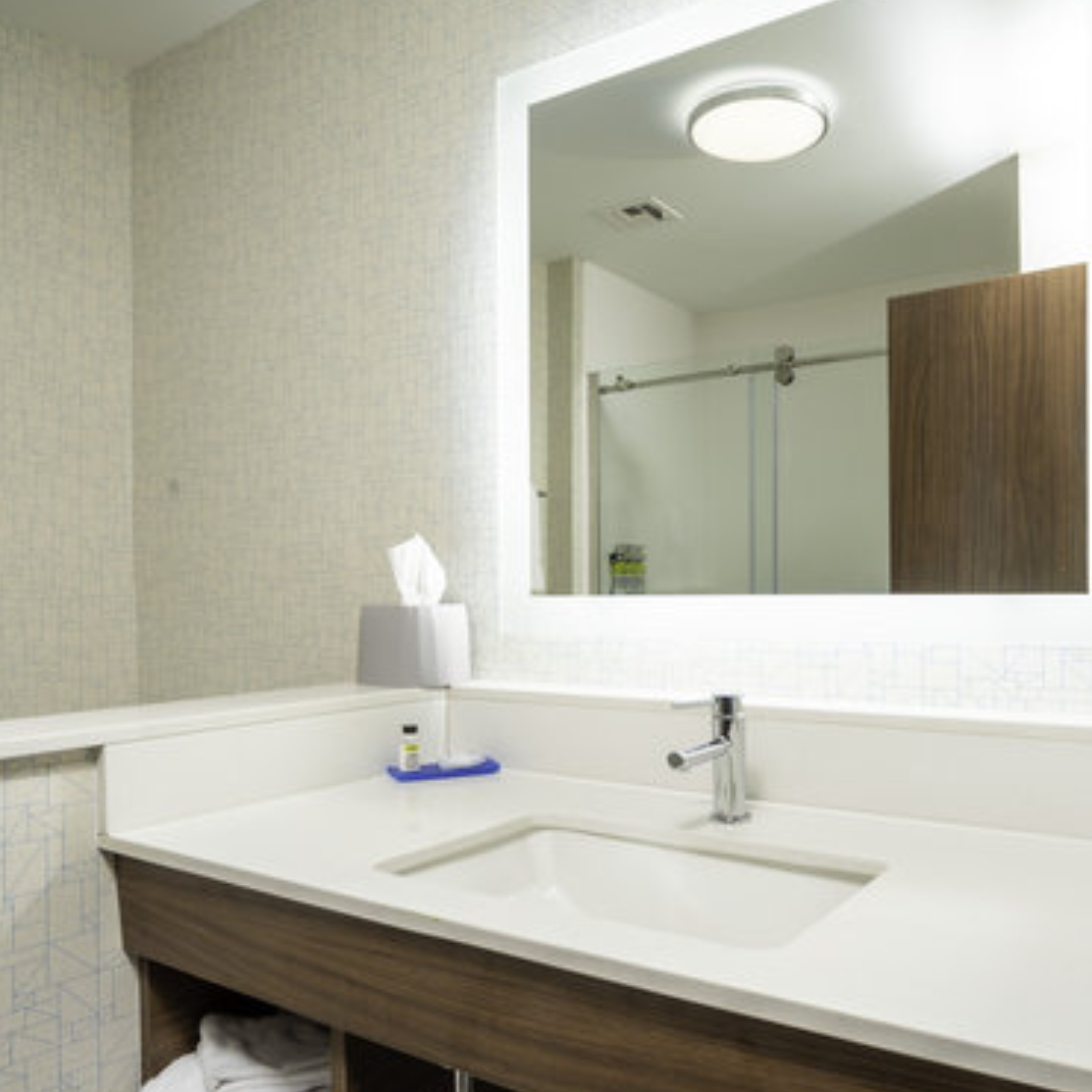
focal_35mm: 22
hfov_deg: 68.3
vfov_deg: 66.8
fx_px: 785
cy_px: 767
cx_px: 698
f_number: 14
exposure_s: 1/40
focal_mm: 12
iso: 100
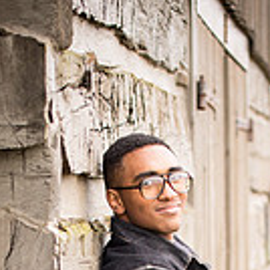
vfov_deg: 8.5
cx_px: 167
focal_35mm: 200
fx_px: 1765
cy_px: 435
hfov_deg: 8.7
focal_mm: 70
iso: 200
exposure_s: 1/50
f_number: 2.8
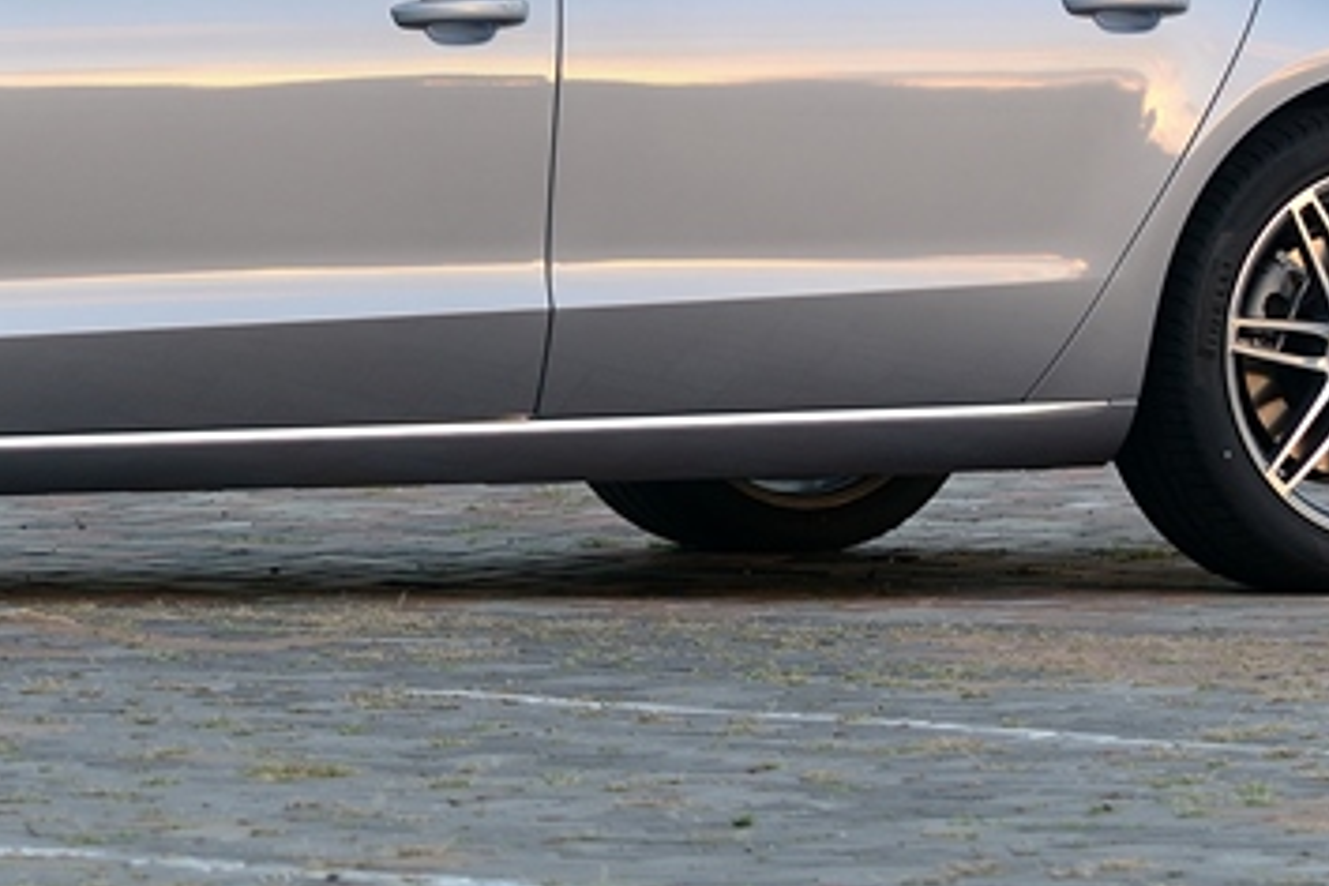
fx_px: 15188
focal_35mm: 411
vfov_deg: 3.3
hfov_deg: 5.0
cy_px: -323
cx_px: 143
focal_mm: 95
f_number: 4.5
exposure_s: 1/40
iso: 200
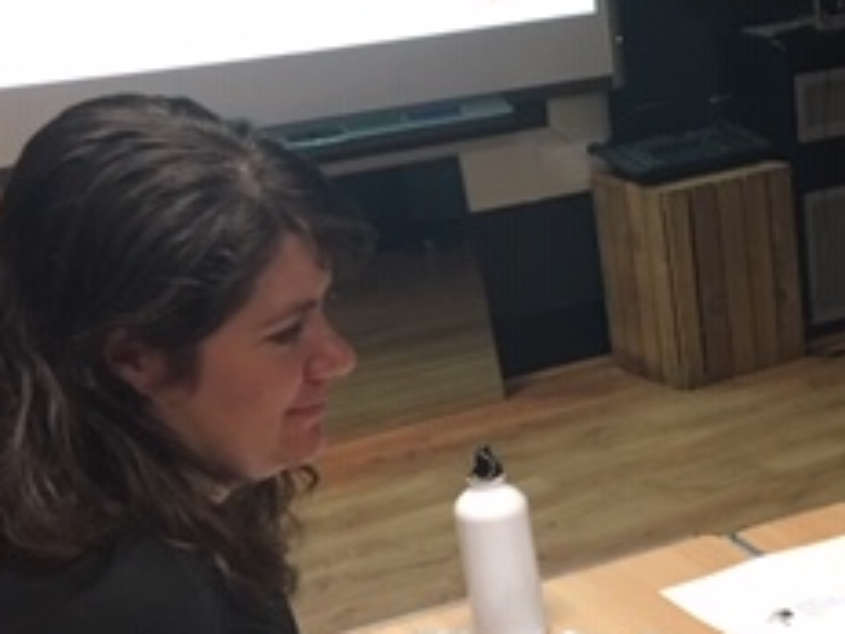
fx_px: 1953
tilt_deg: -26.0
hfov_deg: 22.6
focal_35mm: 80
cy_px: 649
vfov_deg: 17.9
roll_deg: +2.2
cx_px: 998
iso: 200
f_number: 2.2
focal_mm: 4.15
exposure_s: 1/33
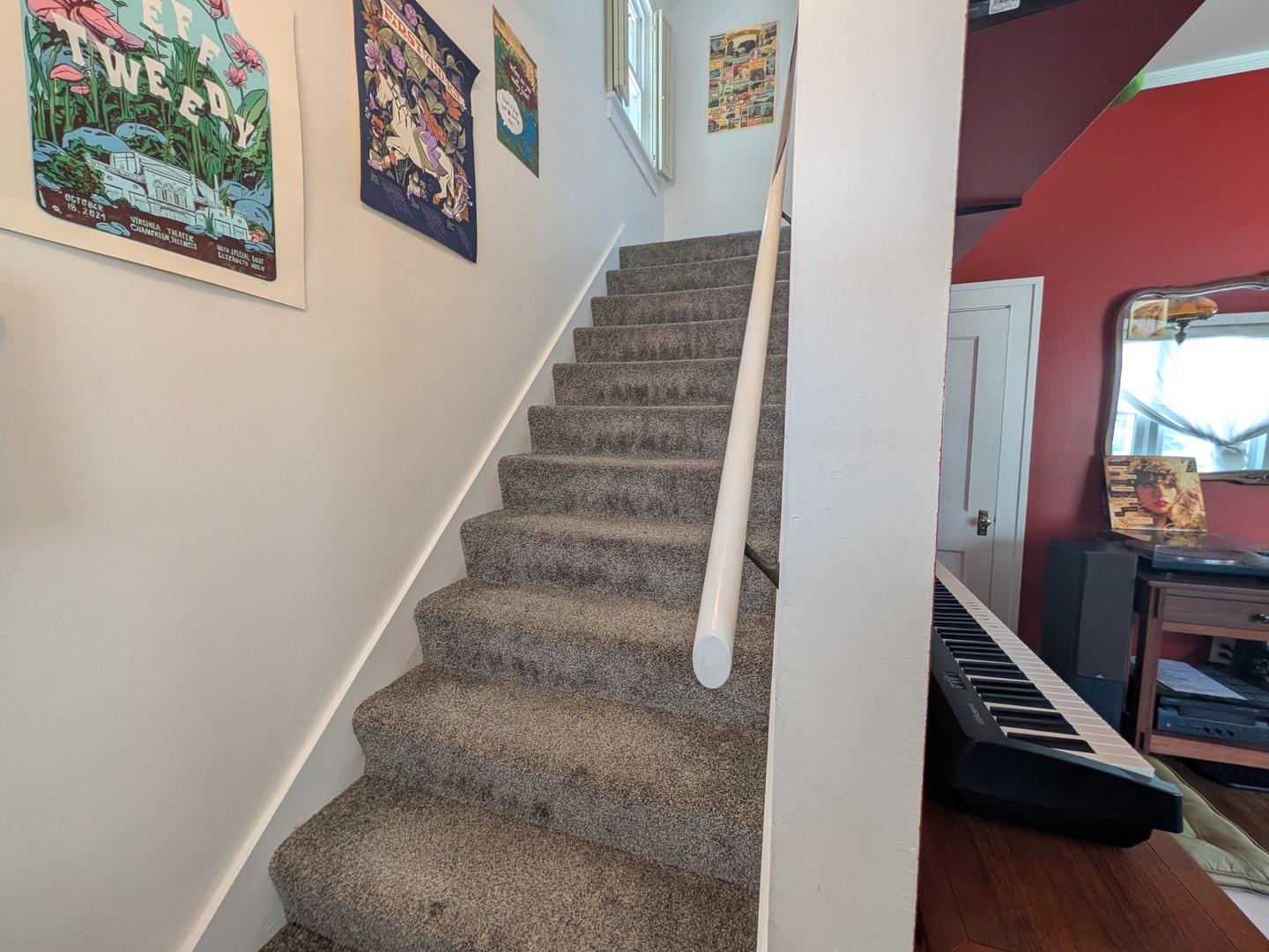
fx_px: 440
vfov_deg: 94.5
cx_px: 634
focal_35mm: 12
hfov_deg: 110.5
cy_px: 476
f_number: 1.7
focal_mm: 2.02
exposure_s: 1/60
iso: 182
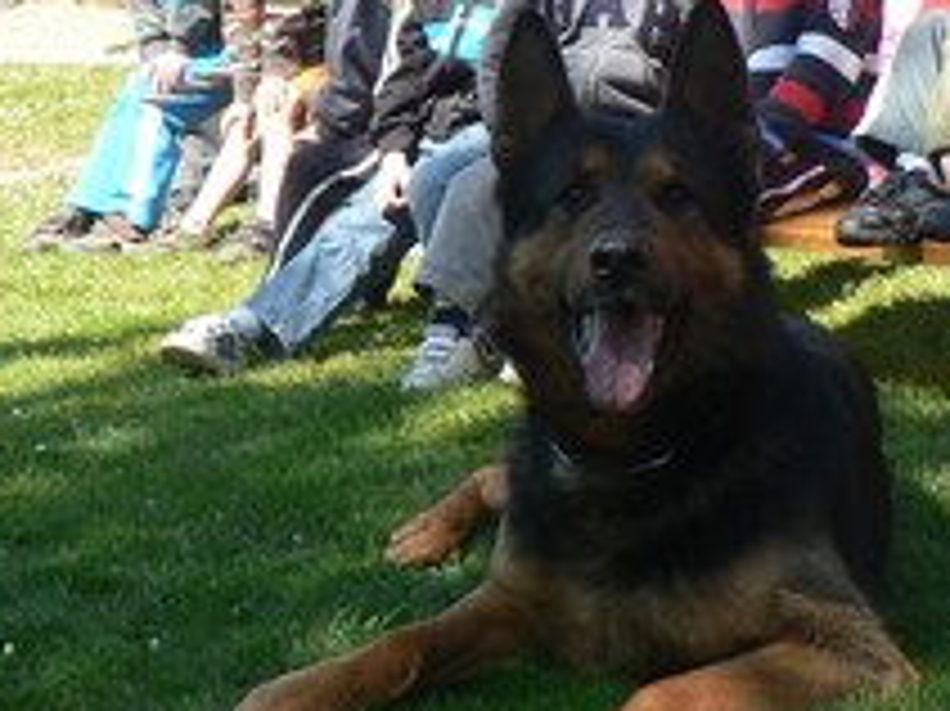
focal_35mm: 108
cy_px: 112
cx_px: 567
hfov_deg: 18.2
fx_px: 2962
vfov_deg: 13.6
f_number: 4
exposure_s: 1/160
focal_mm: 6.3
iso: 80
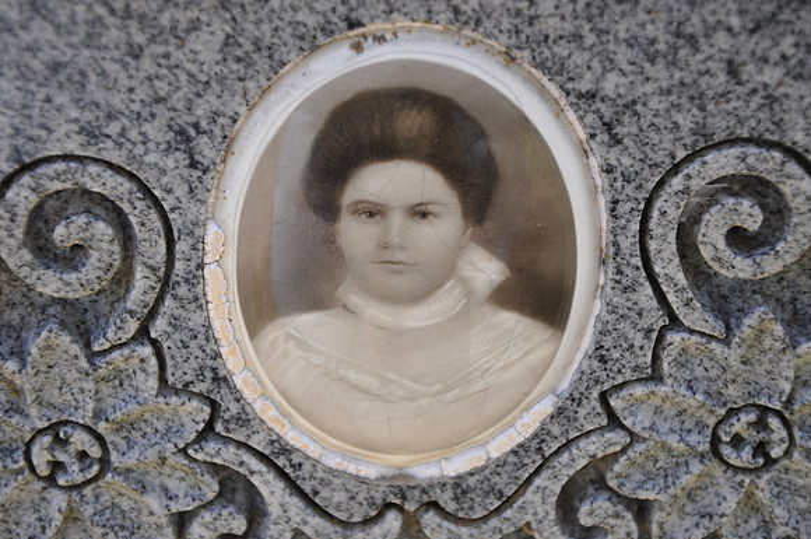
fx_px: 2700
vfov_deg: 11.4
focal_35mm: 120
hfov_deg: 17.1
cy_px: 270
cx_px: 406
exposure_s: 1/125
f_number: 5.6
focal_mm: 80
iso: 360
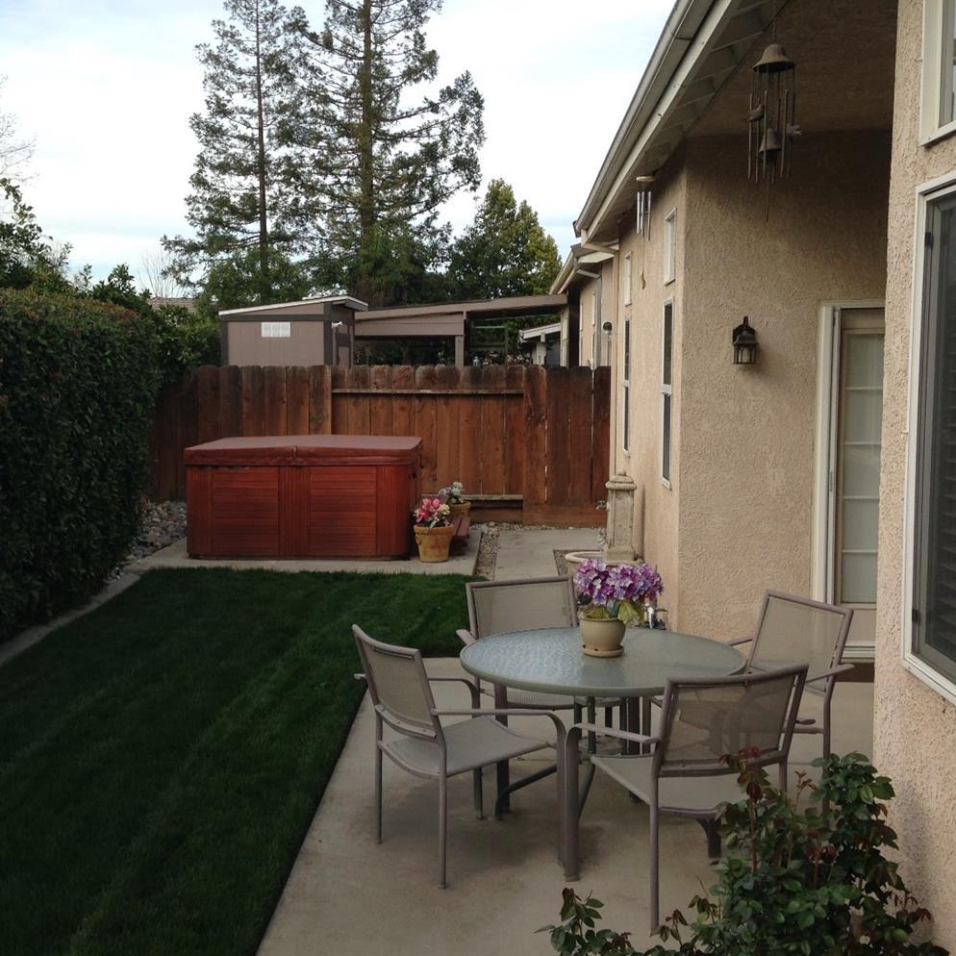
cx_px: 421
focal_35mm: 44
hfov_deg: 38.3
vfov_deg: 38.3
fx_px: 1375
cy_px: 484
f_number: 2.4
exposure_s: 1/686
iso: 50
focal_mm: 4.12
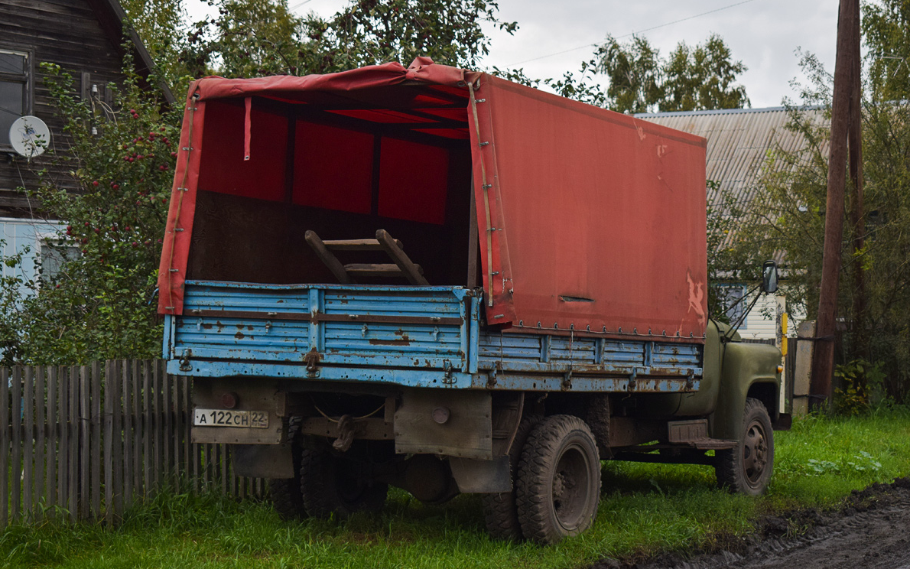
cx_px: 454
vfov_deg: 17.6
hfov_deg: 27.8
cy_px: 277
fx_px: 1835
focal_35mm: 74
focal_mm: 48
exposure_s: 1/500
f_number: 5.6
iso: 400
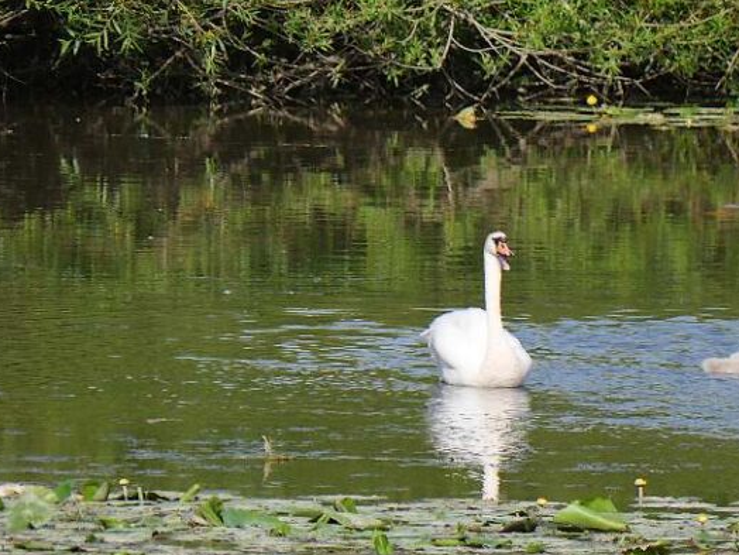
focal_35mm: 1095
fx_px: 23377
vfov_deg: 1.4
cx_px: 432
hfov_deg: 1.8
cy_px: 315
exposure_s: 1/800
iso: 200
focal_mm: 280
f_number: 5.5
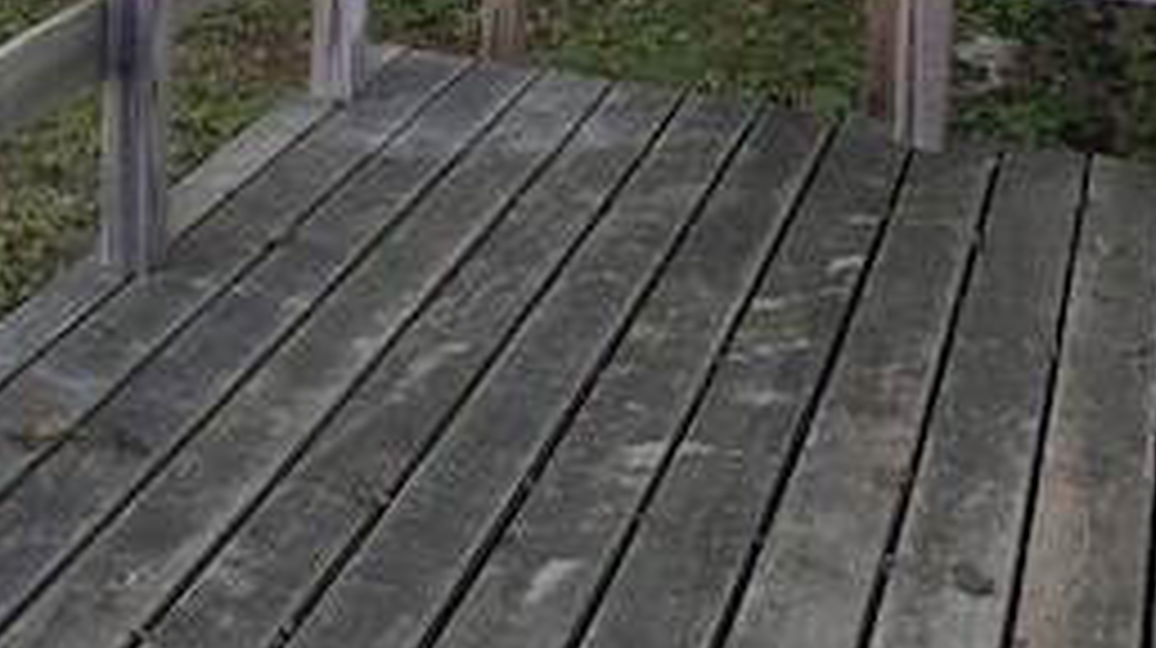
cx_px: -49
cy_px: -351
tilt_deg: -7.7
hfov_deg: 26.2
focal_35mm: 76
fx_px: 2327
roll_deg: -1.4
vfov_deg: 14.6
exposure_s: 1/120
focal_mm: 3.99
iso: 25
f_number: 1.8
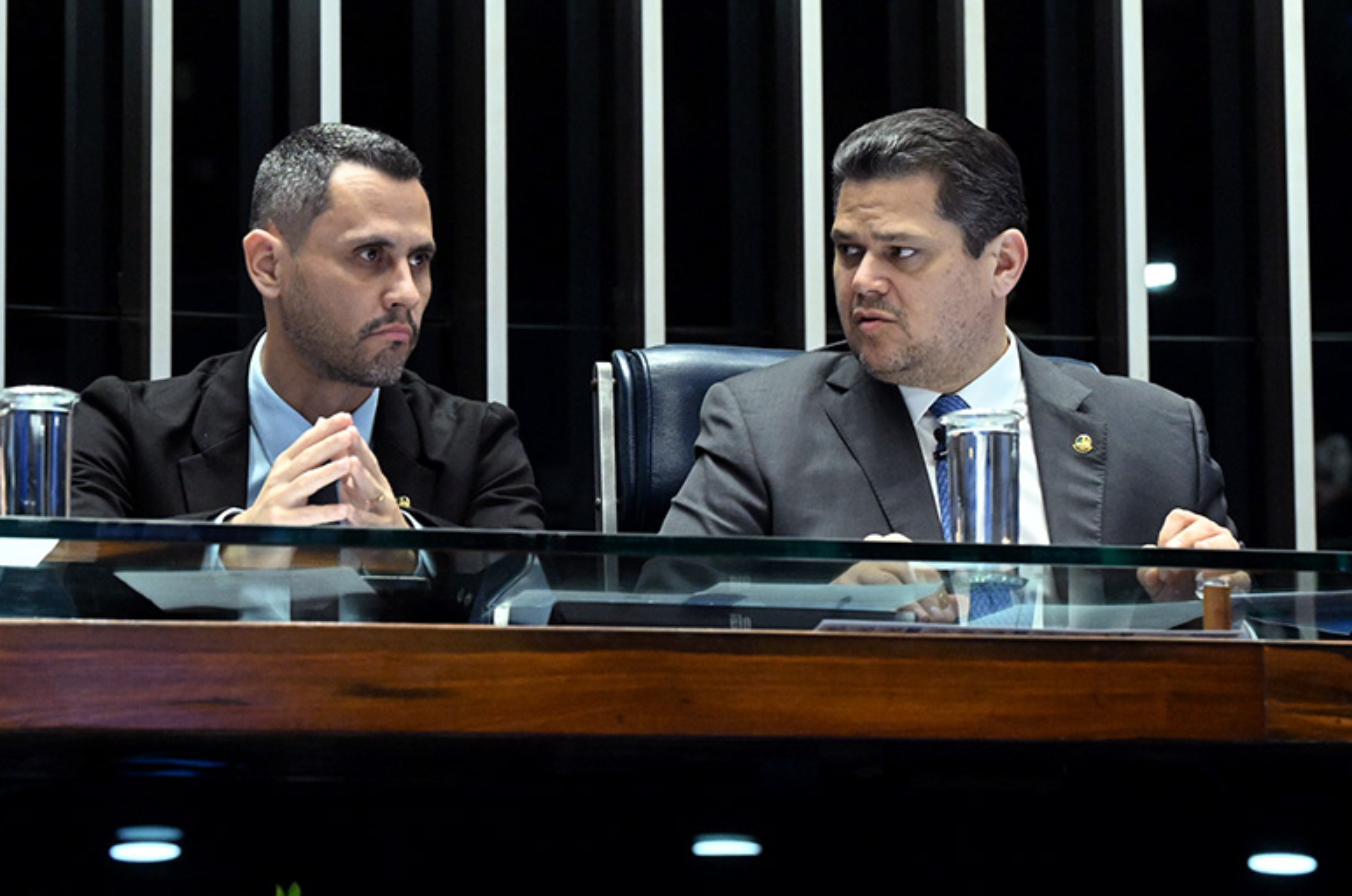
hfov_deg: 17.5
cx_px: 644
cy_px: 497
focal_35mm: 117
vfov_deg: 11.7
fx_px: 4387
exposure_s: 1/200
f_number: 4
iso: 5000
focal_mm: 70
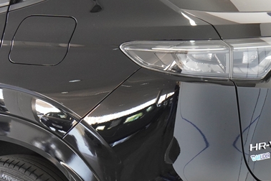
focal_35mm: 150
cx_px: 119
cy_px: 145
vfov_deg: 9.1
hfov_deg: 13.7
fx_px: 1132
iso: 500
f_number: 4
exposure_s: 1/60
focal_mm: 37
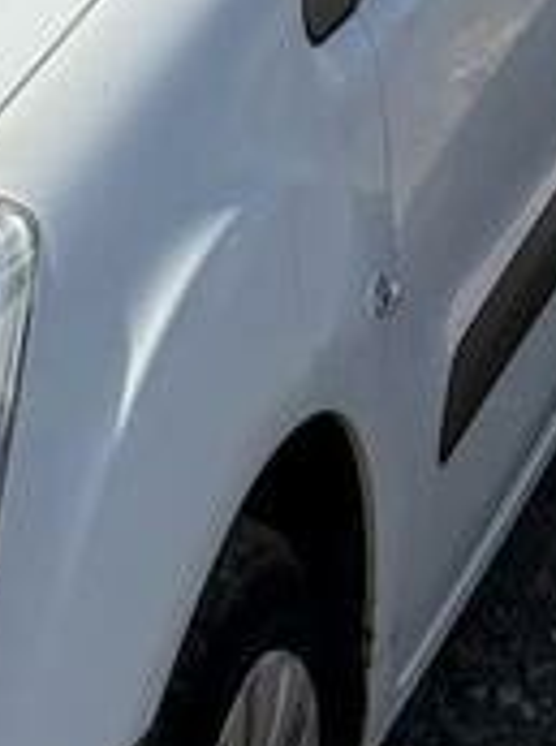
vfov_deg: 14.3
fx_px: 2902
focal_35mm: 135
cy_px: -91
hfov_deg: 10.3
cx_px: -483
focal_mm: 5.96
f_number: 1.6
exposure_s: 1/4608
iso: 50
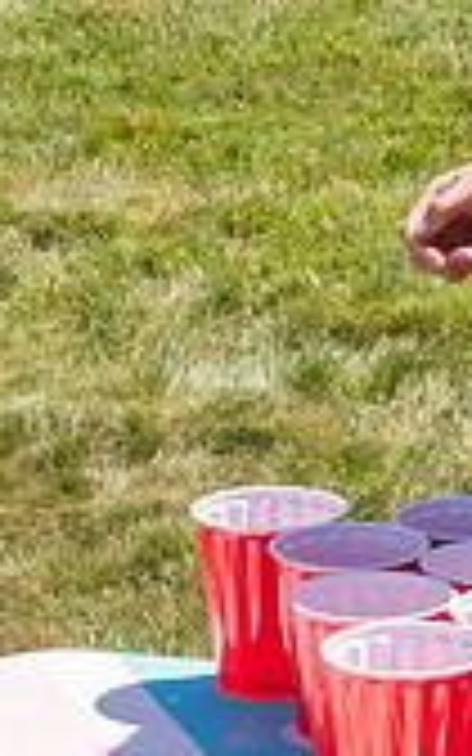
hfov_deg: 6.9
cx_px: 773
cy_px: 34
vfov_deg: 11.1
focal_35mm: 187
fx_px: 3849
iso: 640
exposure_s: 1/1250
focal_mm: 25
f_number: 8
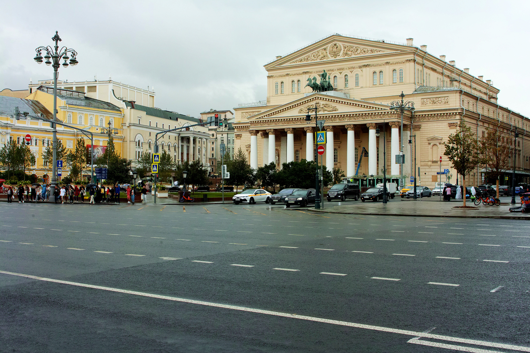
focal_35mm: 42
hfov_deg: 46.4
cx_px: 265
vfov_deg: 31.9
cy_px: 176
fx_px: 618
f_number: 8
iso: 100
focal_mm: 28
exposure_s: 1/200
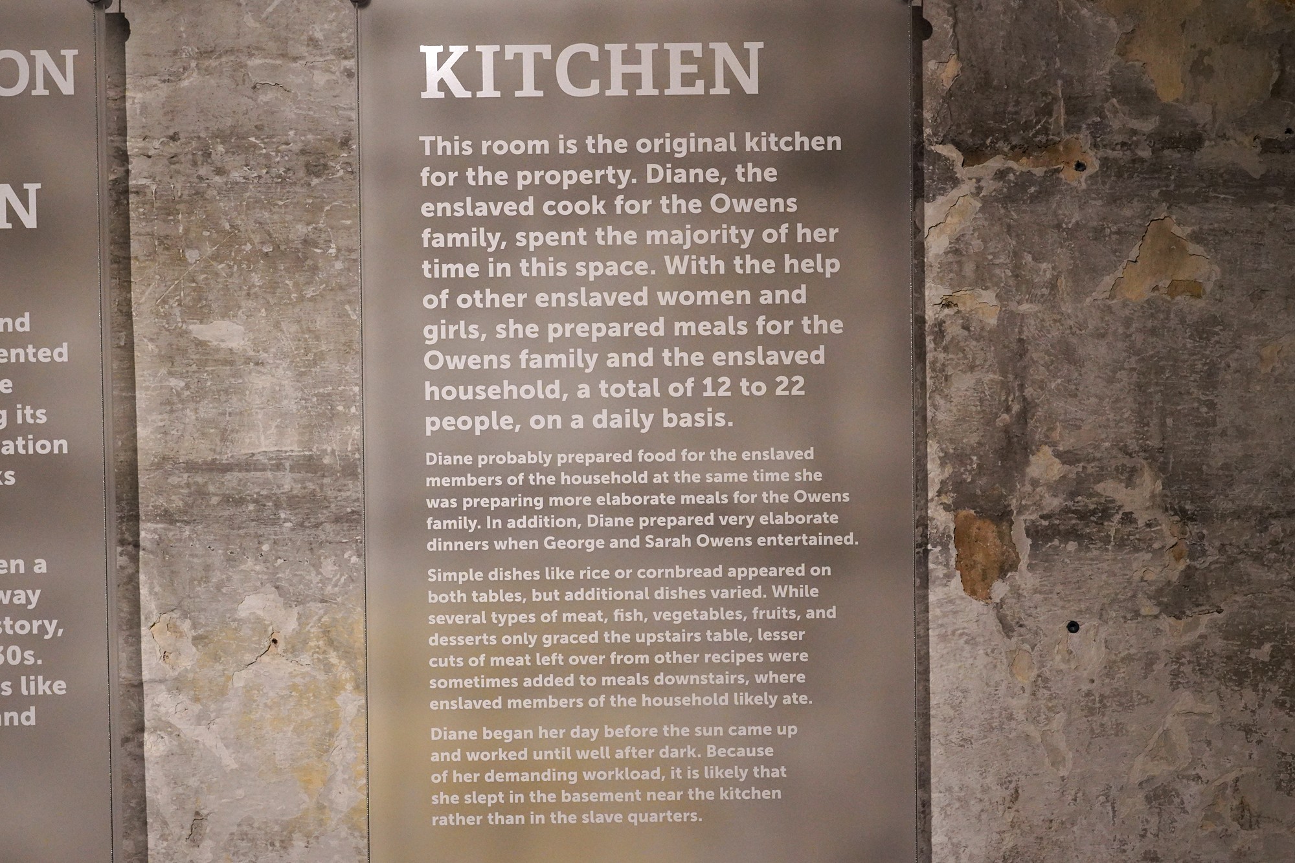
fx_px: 1367
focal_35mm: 38
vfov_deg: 35.1
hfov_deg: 50.7
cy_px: 432
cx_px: 648
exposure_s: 1/100
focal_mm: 38
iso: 6400
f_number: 10
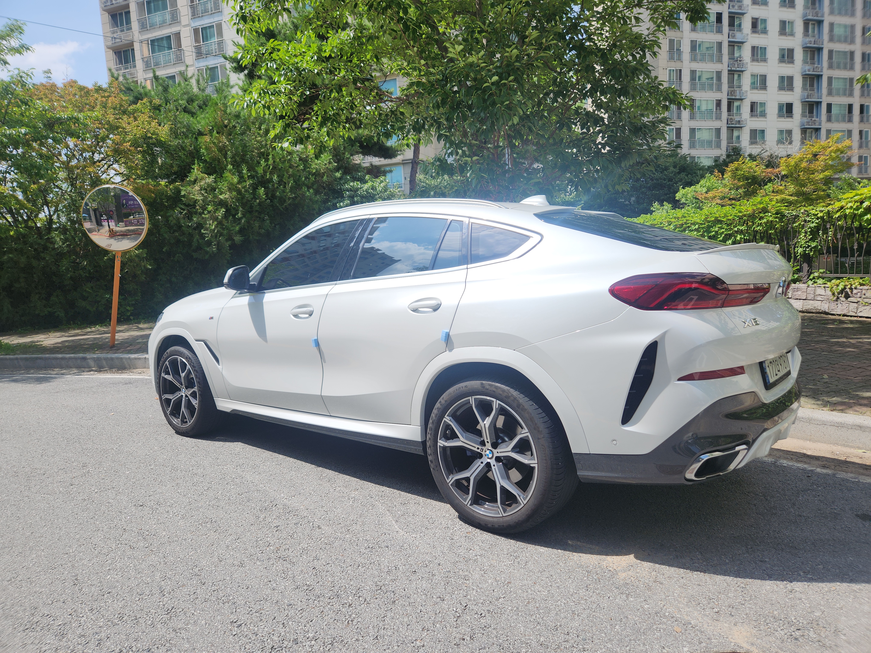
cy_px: 326
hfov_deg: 73.9
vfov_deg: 58.9
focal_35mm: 23
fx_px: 579
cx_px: 436
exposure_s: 1/2082
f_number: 1.8
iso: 20
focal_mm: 5.4
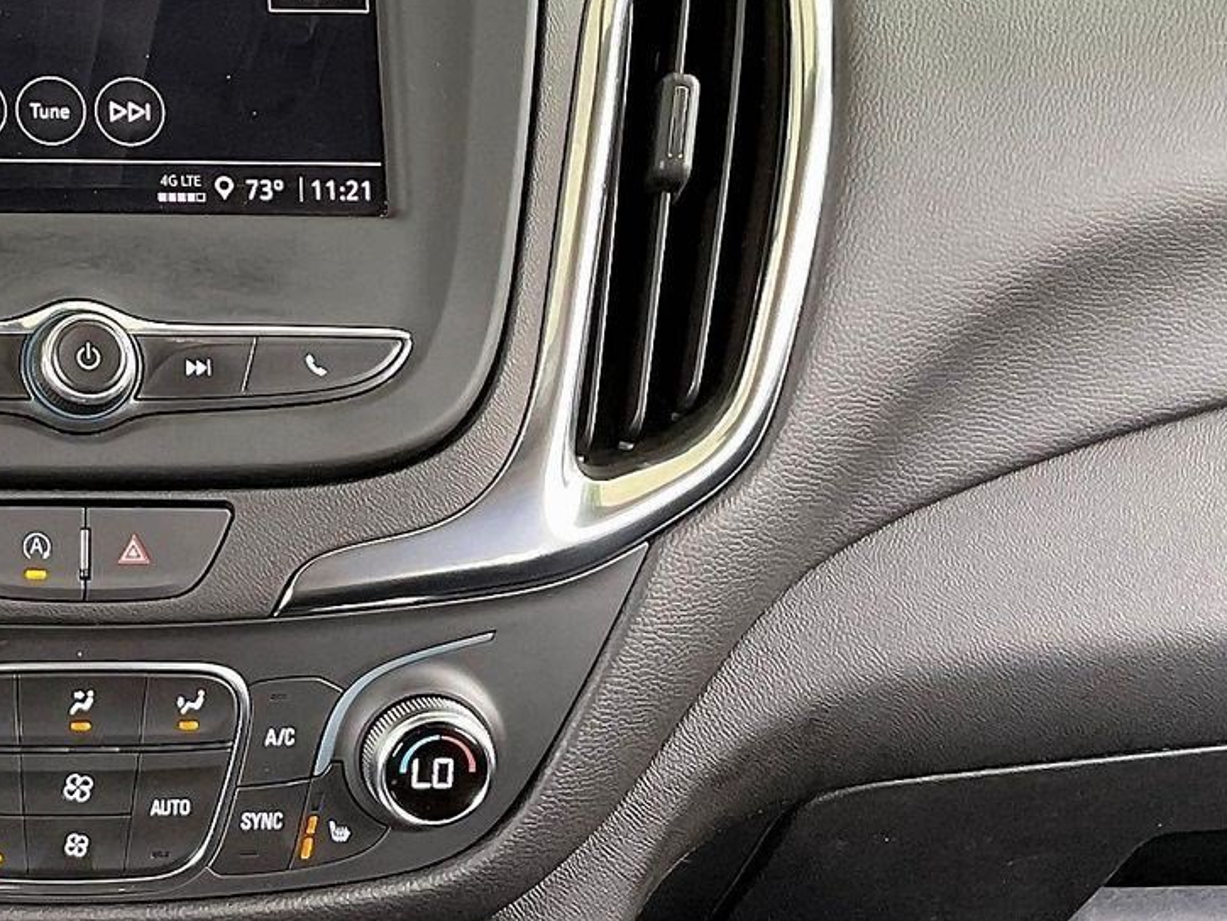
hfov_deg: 28.5
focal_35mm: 64
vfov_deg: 22.9
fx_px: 2269
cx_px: 10
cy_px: 328
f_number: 1.8
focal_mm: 3
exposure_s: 1/85
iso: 64
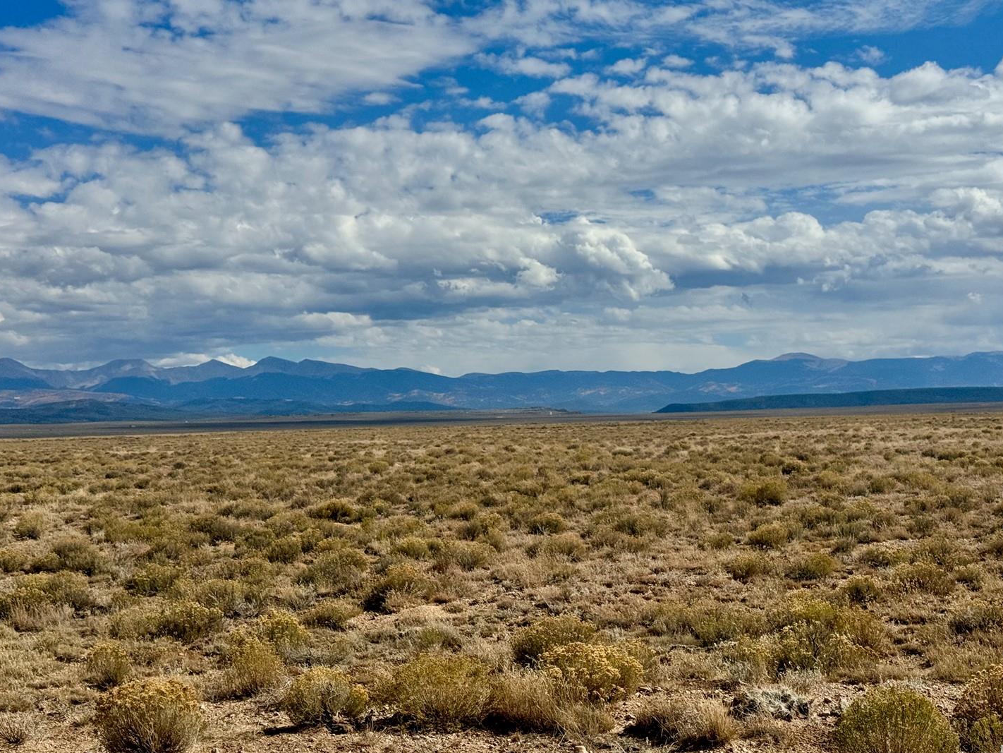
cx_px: 550
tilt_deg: +2.3
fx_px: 1565
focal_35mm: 54
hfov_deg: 35.5
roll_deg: +1.6
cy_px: 344
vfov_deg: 27.0
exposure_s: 1/12500
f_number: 1.78
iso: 80
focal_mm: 6.76
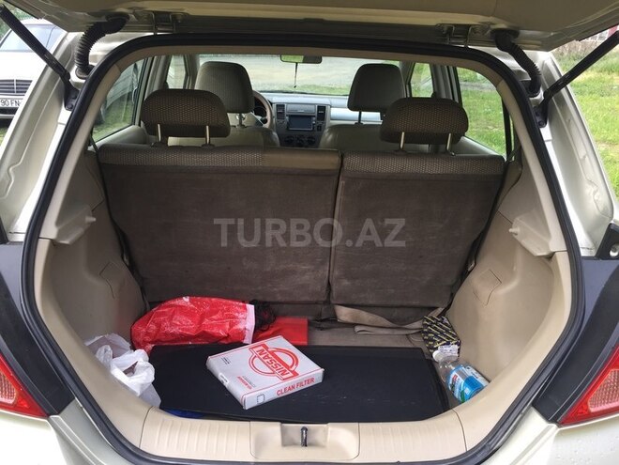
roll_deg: -2.7
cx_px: 310
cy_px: 232
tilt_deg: -21.5
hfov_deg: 61.7
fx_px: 519
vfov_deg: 48.2
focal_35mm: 29
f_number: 2.2
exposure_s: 1/159
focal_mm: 4.15
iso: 32
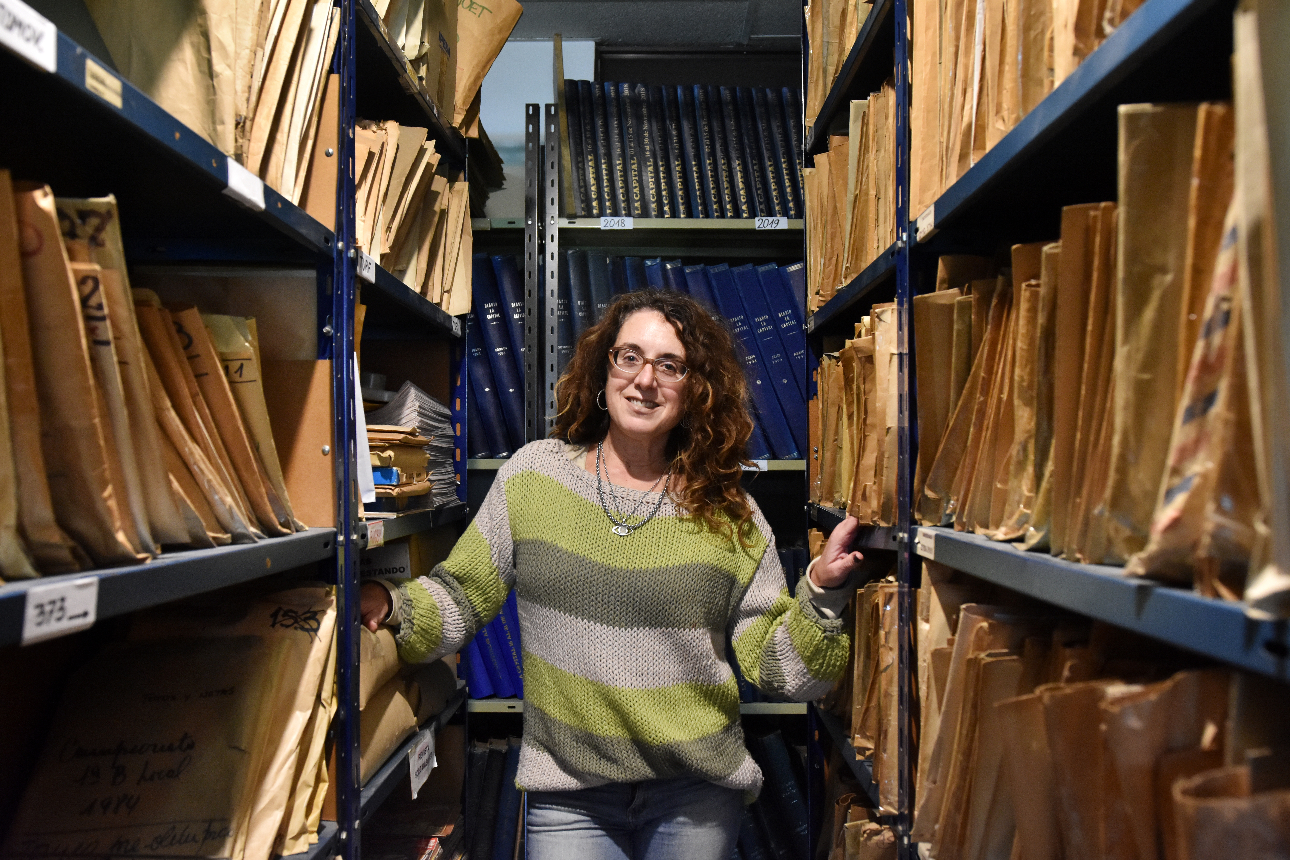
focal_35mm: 33
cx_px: 645
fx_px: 1182
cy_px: 430
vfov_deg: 40.0
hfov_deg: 57.2
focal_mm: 22
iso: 1600
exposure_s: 1/30
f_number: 2.8
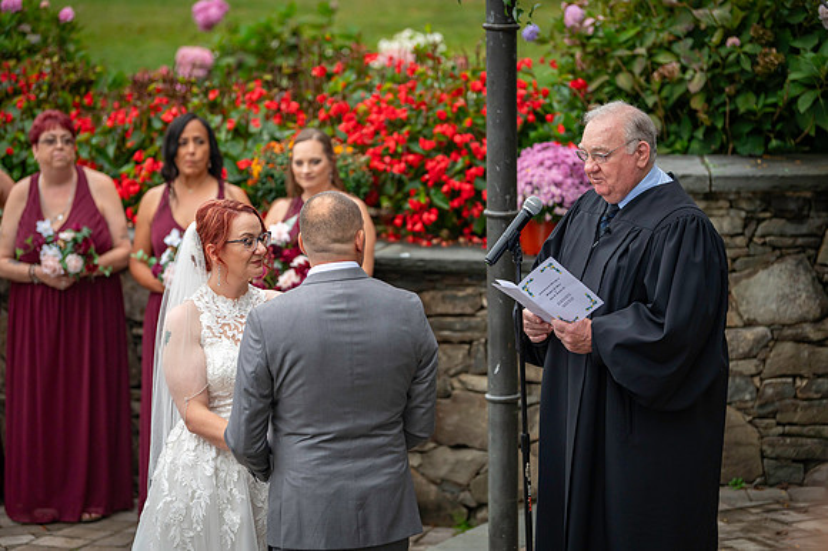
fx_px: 3103
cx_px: 414
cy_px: 276
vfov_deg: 10.1
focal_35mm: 135
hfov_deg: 15.2
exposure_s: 1/640
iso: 640
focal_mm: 135
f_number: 2.8
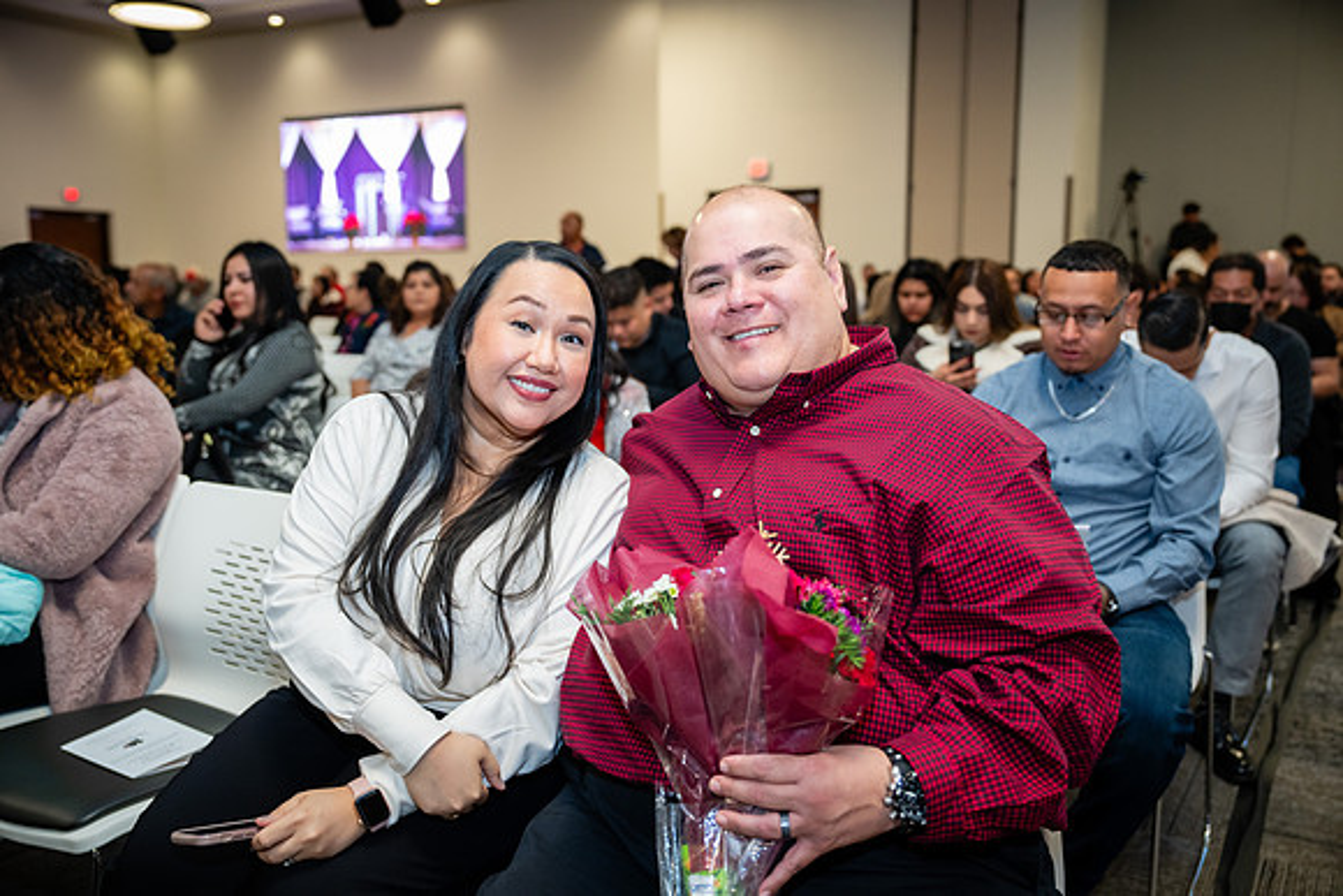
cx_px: 672
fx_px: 1231
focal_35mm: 33
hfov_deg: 57.2
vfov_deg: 40.0
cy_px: 448
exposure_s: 1/160
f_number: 2.8
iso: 1600
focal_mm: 33
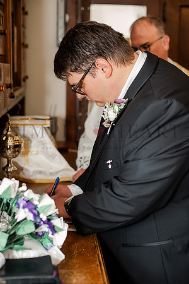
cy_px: 142
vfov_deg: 39.6
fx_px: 394
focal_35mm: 50
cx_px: 94
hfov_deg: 27.0
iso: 400
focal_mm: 50
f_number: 2.8
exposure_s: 1/160
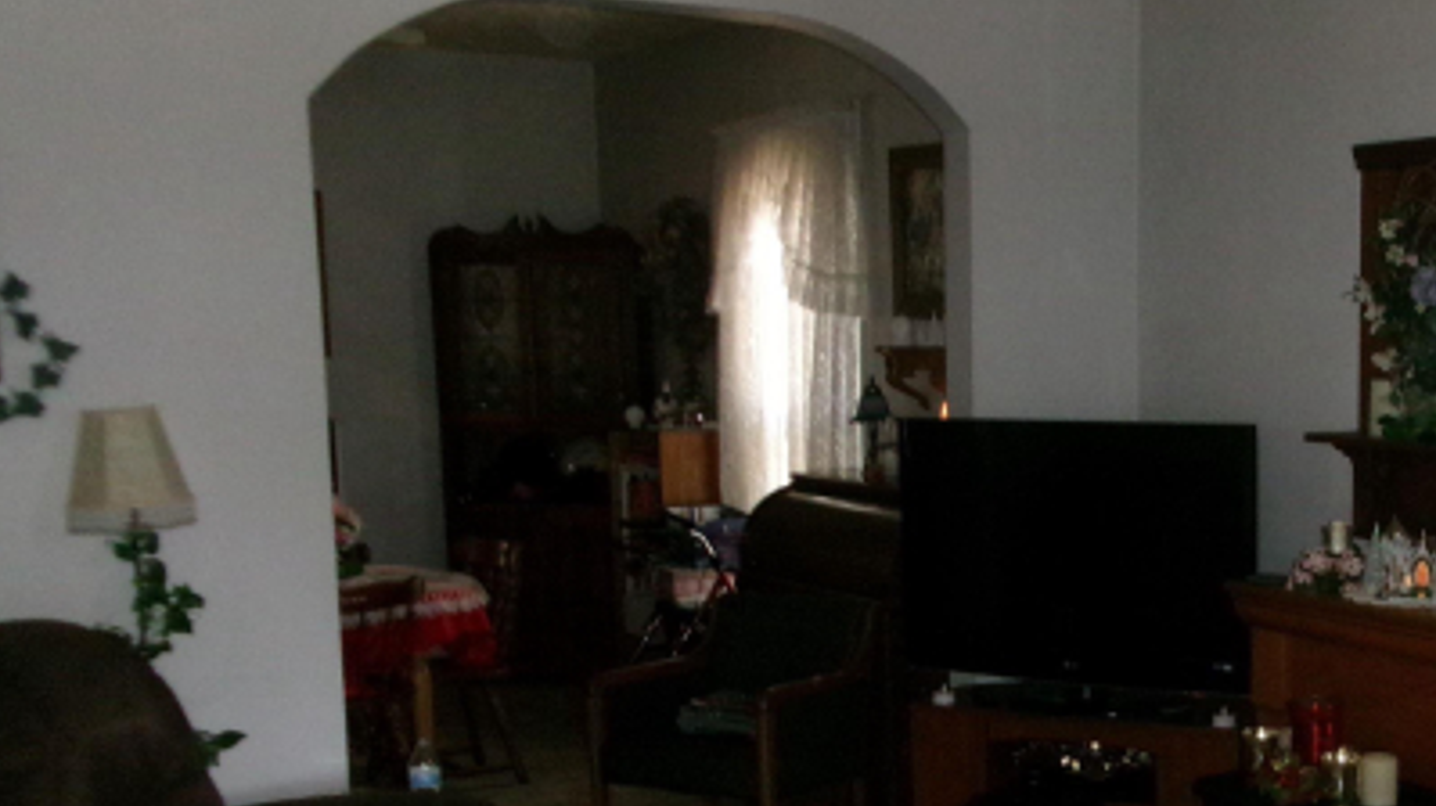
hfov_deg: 38.9
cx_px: 1168
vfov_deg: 23.1
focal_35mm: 51
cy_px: 658
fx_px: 1941
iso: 551
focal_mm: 5.1
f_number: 3.9
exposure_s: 1/34
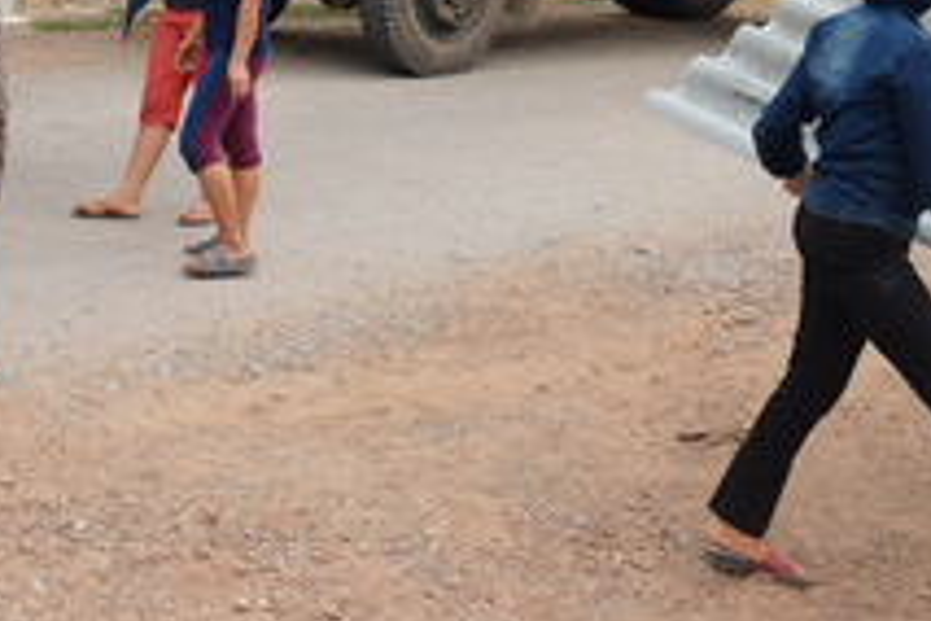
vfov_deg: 14.8
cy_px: -251
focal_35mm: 87
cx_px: 35
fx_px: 2250
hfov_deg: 22.6
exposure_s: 1/1600
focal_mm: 19.6
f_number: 4
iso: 800
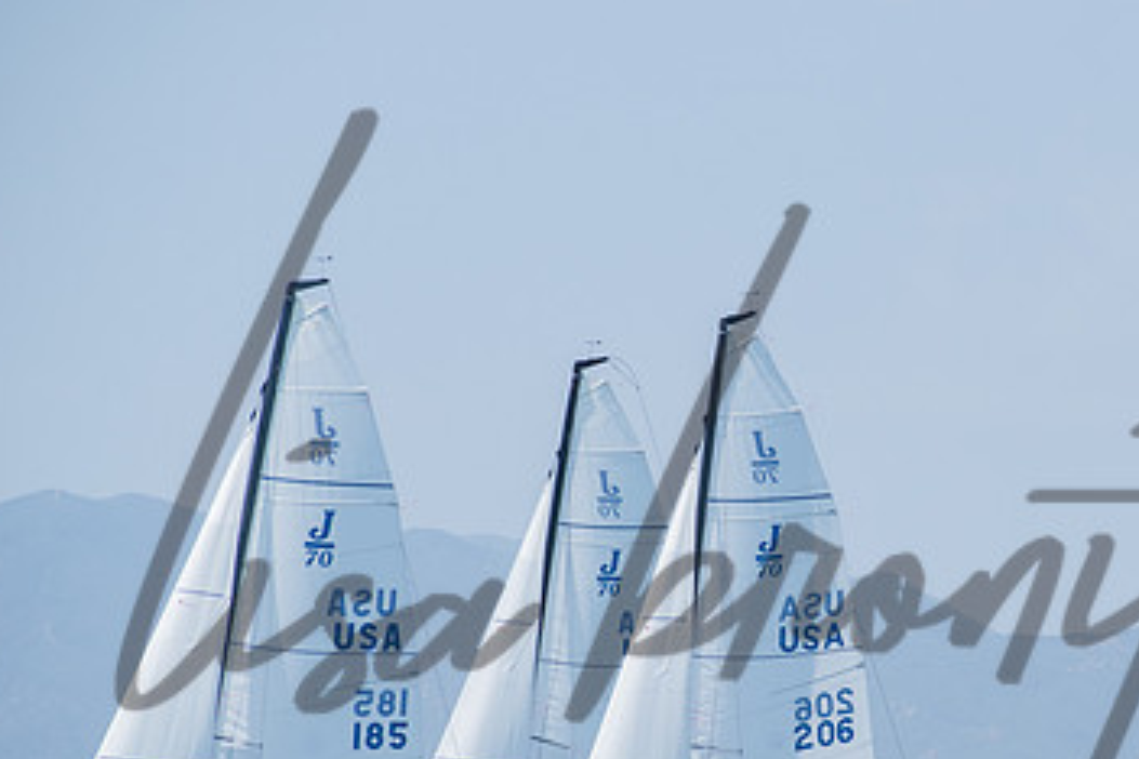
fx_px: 12370
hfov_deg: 5.3
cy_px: 572
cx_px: 850
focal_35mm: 391
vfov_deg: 3.5
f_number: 8
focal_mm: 155
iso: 400
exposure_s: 1/1250
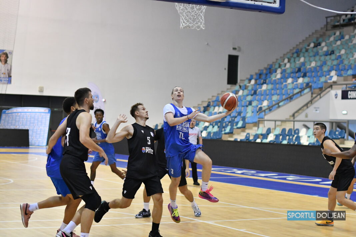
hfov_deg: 27.0
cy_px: 118
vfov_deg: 18.2
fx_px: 742
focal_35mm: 75
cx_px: 178
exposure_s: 1/2500
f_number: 2.2
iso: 3200
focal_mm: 50
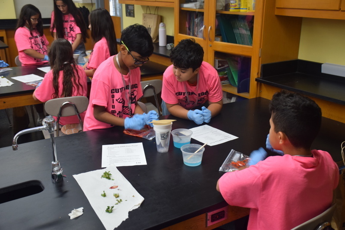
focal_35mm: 40
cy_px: 115
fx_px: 388
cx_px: 172
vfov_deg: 33.0
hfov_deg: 47.9
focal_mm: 27
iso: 1000
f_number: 4
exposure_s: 1/60
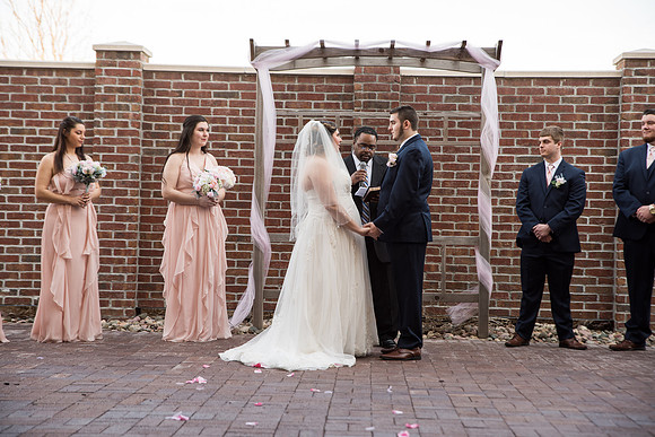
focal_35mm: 65
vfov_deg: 20.9
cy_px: 218
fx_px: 1183
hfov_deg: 31.0
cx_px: 328
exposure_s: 1/200
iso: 125
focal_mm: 65
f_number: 3.5
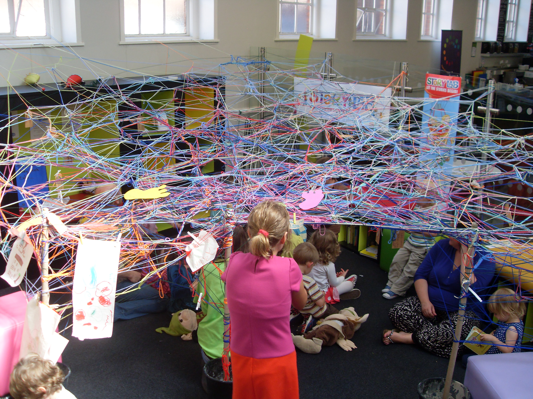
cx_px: 266
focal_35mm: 35
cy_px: 200
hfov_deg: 52.6
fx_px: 539
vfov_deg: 40.7
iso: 80
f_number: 2.8
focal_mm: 6.3
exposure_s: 1/90
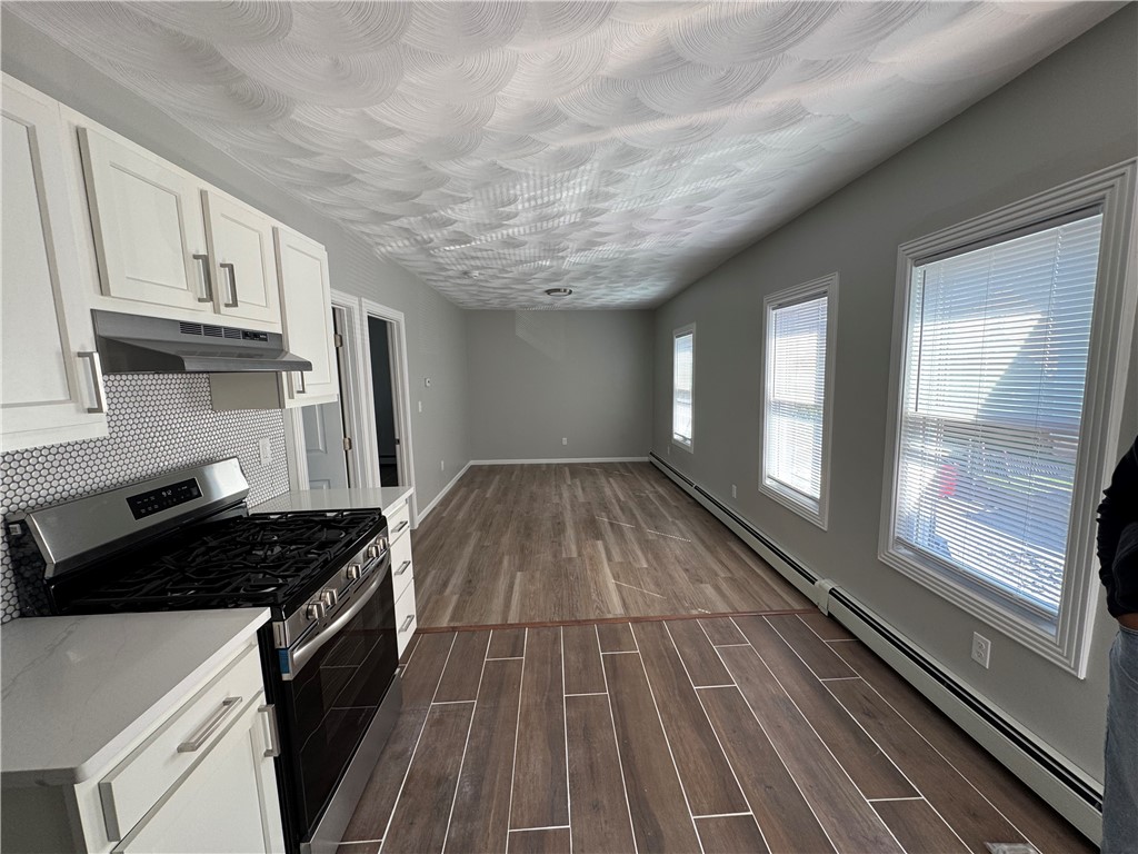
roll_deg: +1.5
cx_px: 569
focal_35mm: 14
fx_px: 460
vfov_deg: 85.7
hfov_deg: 102.1
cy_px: 427
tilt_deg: -8.2
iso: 64
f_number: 2.2
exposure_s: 1/99
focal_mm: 2.22
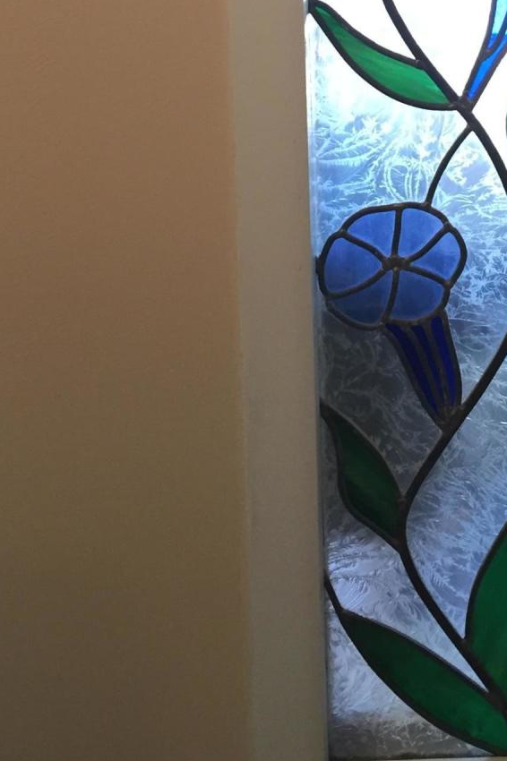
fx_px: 1501
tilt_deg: -9.0
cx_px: 469
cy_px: -33
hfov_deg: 18.8
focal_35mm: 71
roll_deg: +0.1
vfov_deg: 26.6
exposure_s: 1/30
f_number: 2.2
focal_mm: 4.15
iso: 50
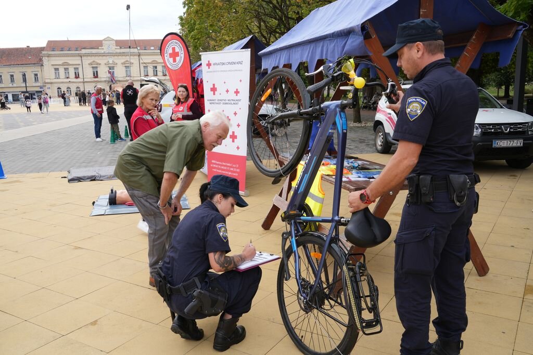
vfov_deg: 42.3
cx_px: 266
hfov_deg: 60.3
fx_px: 459
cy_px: 178
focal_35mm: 31
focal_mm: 31
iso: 100
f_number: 10
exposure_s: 1/40
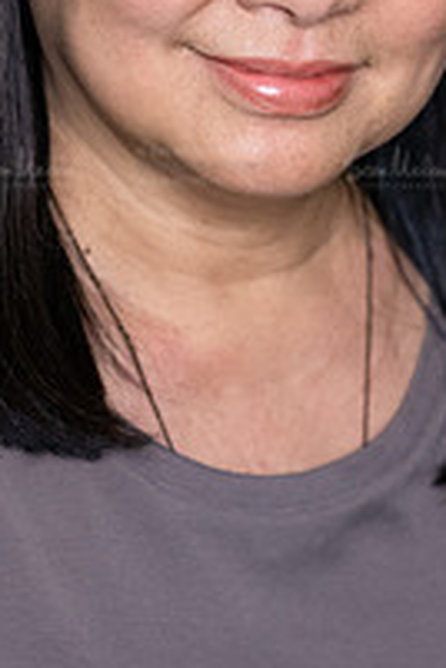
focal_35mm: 190
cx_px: 216
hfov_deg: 7.2
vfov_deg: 10.8
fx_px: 3531
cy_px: 116
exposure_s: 1/320
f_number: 3.5
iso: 2000
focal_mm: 85
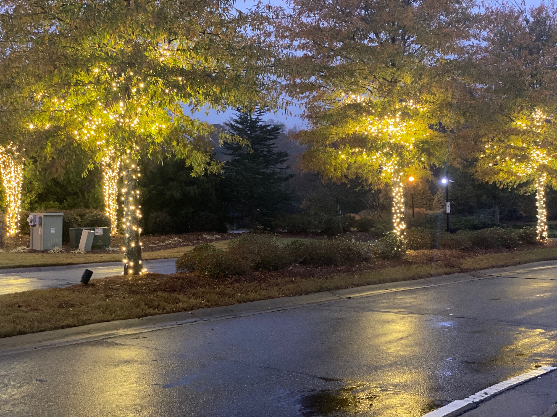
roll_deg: +0.5
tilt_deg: -0.9
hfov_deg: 36.8
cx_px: 278
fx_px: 837
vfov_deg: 28.0
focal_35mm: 52
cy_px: 208
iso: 400
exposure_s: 1/15
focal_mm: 6
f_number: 2
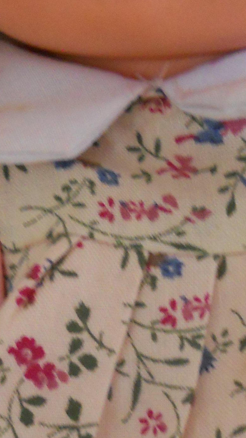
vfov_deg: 21.0
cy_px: 368
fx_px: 1160
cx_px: 91
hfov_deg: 12.1
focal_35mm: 100
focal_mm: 5.8
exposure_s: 1/30
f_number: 3.5
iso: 400
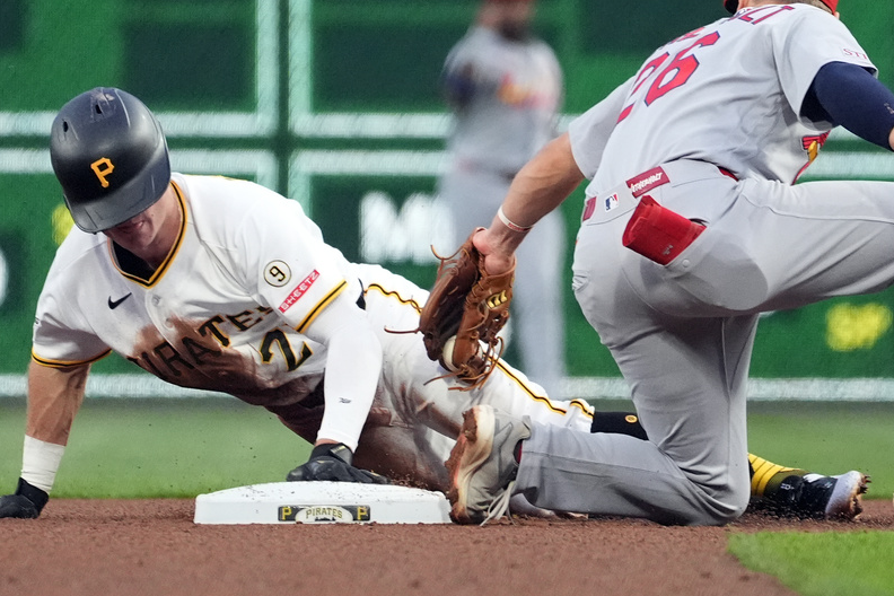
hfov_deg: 4.0
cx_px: 496
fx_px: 12838
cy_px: 266
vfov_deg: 2.7
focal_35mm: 517
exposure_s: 1/2000
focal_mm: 400
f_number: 5.6
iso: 6400
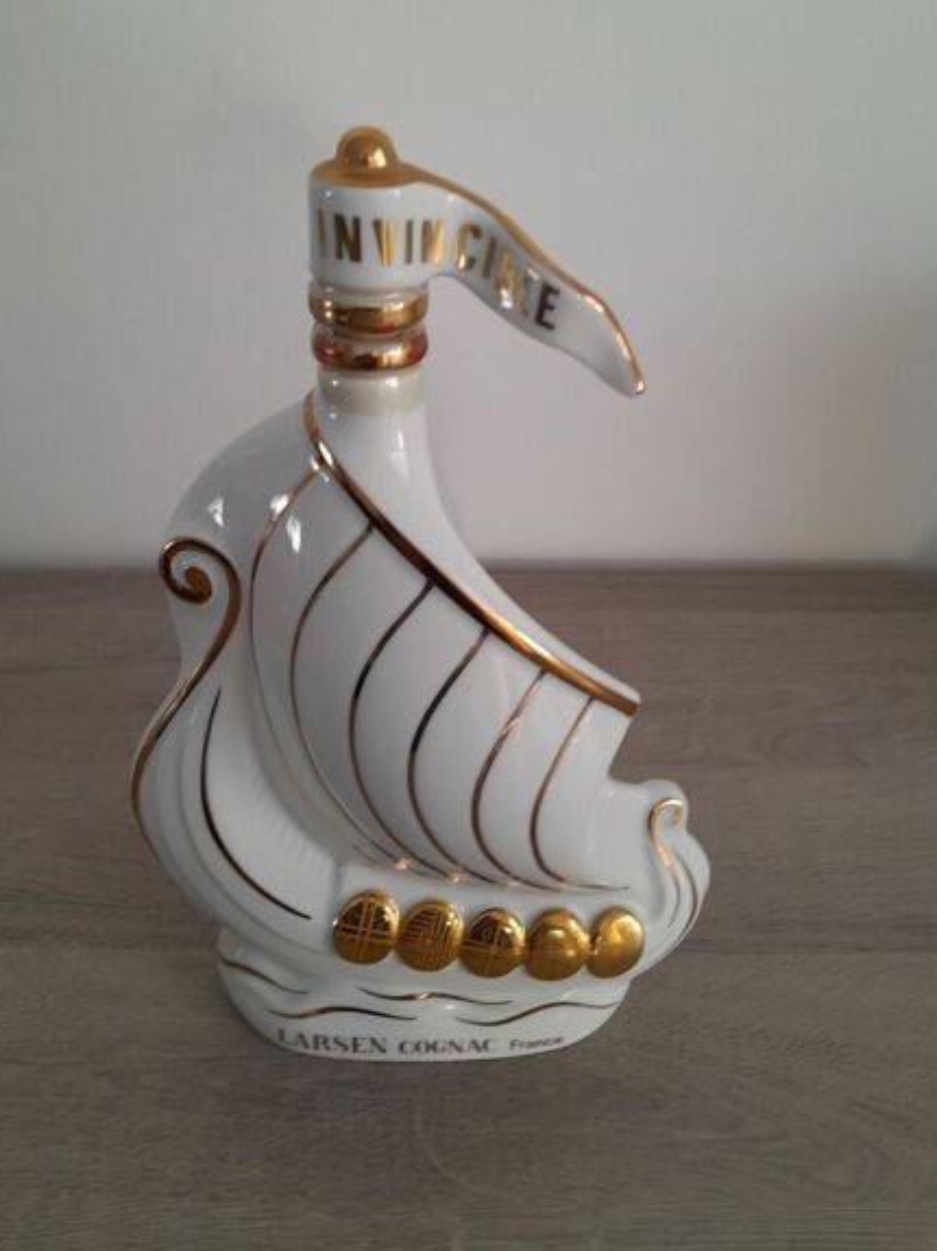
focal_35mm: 29
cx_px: 473
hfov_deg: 48.2
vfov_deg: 61.5
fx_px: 1047
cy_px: 556
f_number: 1.8
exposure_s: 1/50
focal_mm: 3.98
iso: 125
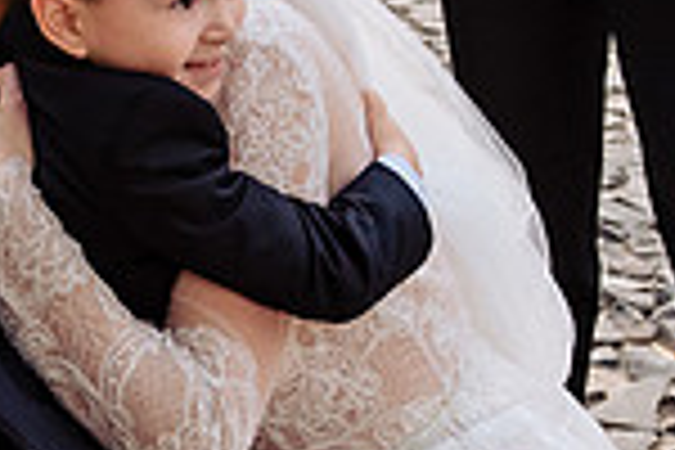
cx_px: 108
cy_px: 353
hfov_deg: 11.6
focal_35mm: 177
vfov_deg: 7.7
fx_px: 3318
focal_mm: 35
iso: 1600
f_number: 4.5
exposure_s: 1/200
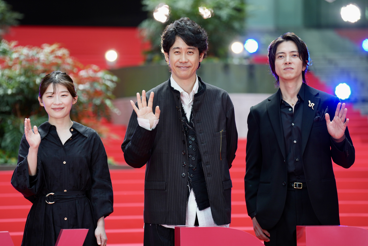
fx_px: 1431
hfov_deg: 14.7
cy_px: 123
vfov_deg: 9.8
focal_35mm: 140
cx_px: 184
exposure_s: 1/1000
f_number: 2.8
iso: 400
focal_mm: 140
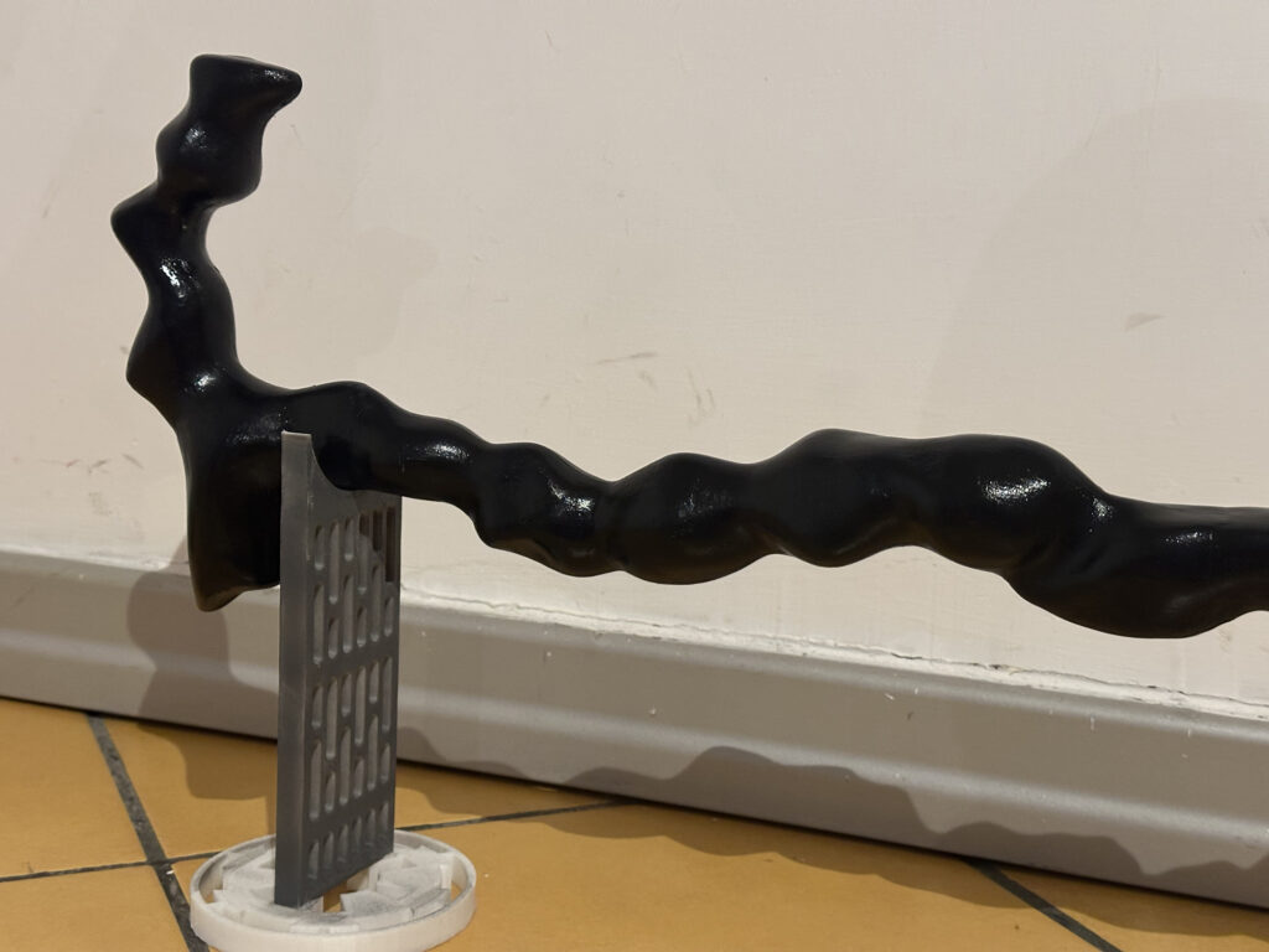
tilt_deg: -9.3
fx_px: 1760
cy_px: 476
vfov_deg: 30.3
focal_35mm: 48
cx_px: 634
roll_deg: -2.1
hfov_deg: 39.7
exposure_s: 1/33
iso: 500
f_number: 1.78
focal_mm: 6.86
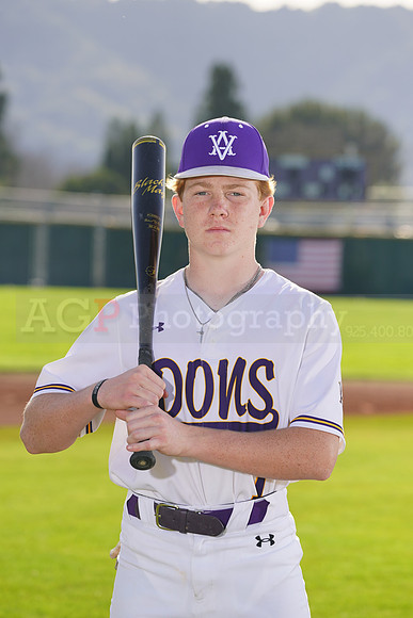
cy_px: 309
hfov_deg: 6.5
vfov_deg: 9.7
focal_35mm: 212
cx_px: 206
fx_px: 3646
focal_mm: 212
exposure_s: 1/250
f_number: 8
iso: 100
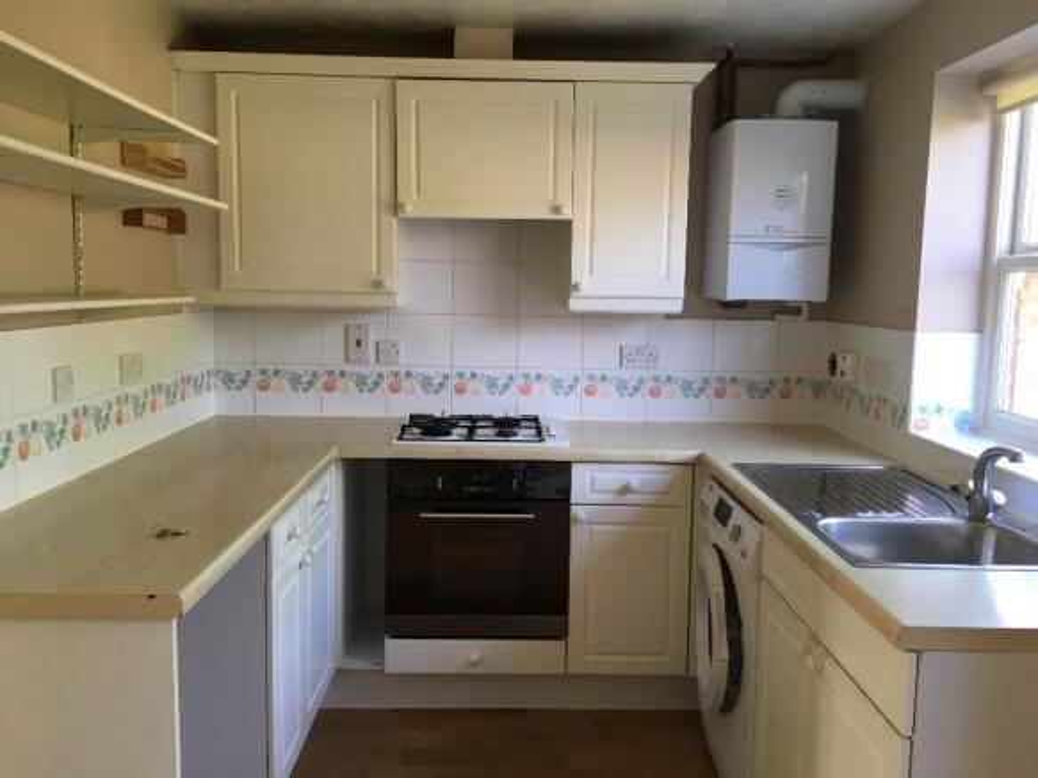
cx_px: 519
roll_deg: +0.1
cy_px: 389
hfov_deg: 61.7
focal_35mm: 29
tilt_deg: -8.8
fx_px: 869
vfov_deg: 48.2
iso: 40
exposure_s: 1/33
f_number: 2.2
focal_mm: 4.15
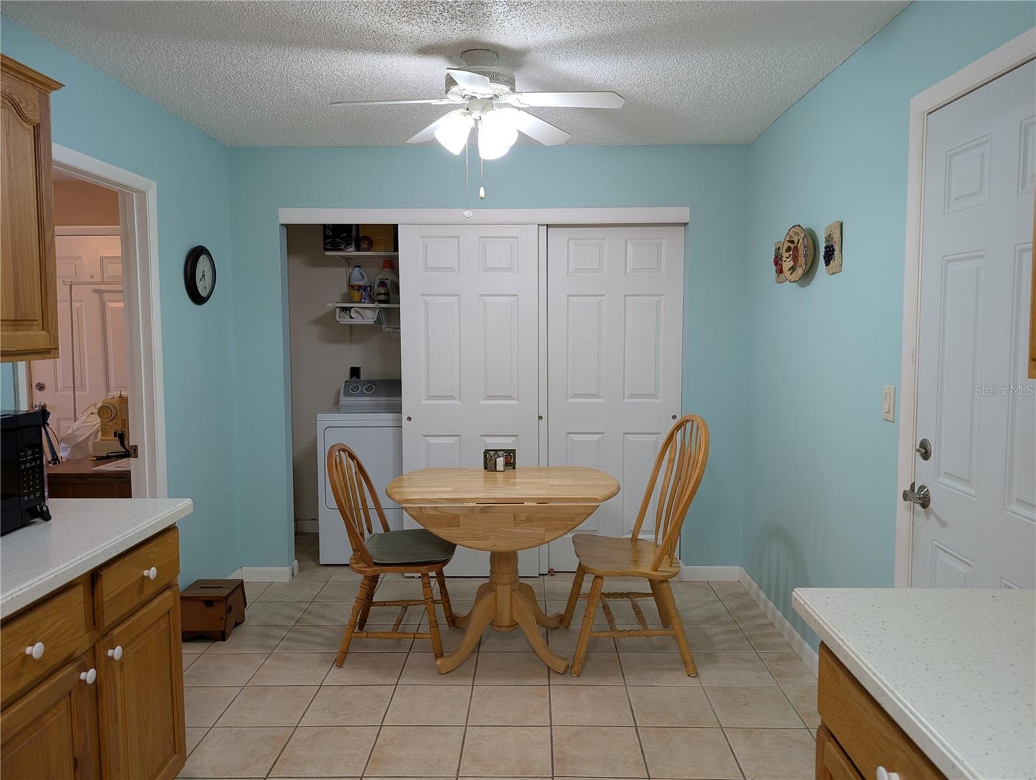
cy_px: 390
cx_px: 518
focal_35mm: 24
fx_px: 719
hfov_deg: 71.5
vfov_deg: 56.9
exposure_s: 1/24
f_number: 1.68
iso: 38
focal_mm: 6.9
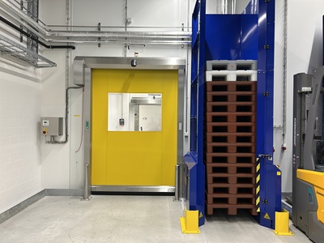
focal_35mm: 26
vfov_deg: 53.1
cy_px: 122
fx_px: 243
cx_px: 162
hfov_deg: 67.3
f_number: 1.5
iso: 125
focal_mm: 5.7
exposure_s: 1/100
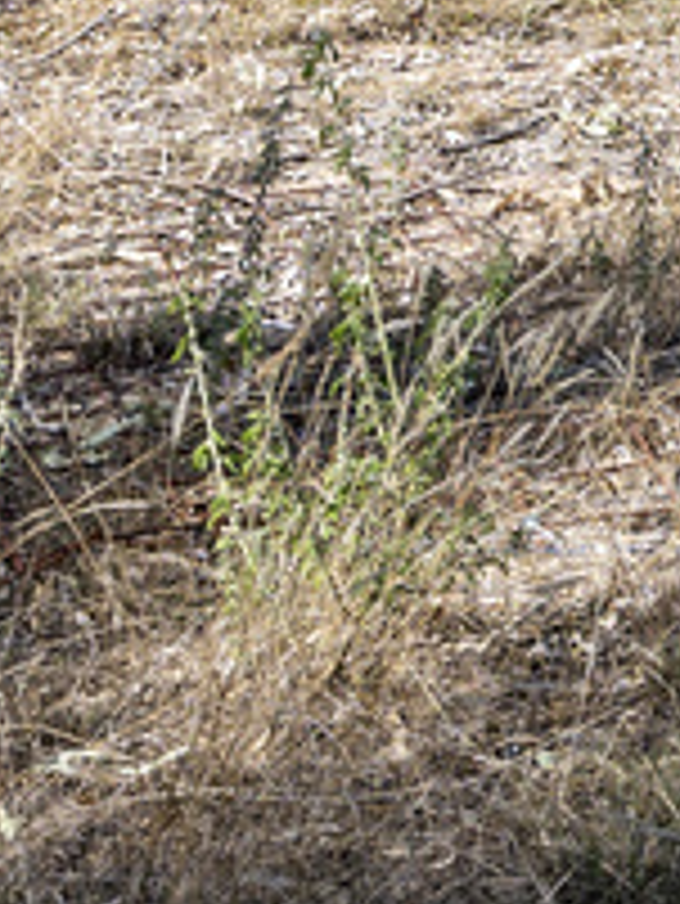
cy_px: -506
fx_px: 2800
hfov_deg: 8.8
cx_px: 2495
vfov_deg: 16.5
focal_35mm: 107
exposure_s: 1/200
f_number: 9
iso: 200
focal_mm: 14
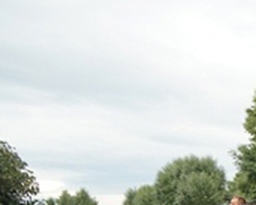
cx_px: 500
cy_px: 256
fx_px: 841
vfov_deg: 13.5
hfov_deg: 14.5
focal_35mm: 111
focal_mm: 18
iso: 125
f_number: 4
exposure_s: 1/160
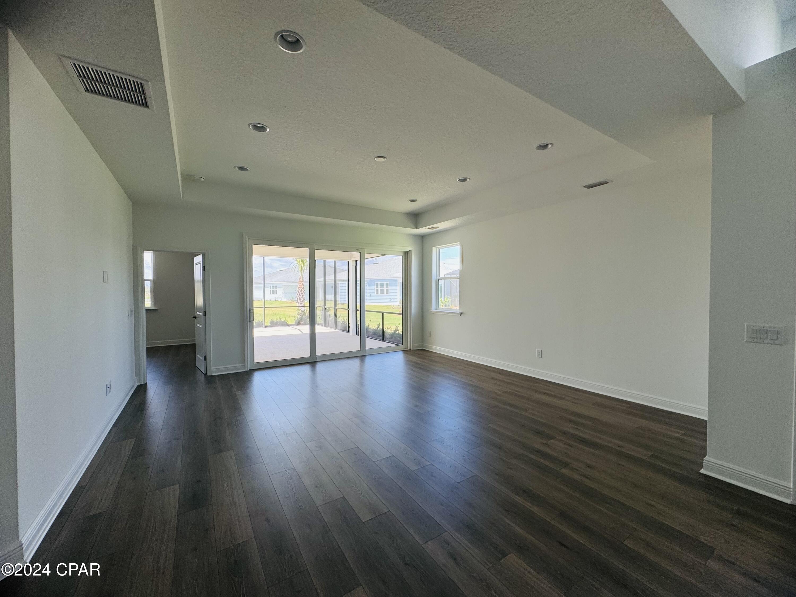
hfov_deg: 102.1
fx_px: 322
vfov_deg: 85.7
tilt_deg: -0.7
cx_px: 398
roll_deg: -0.3
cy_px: 298
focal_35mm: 14
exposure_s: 1/120
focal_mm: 2.22
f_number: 2.2
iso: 50
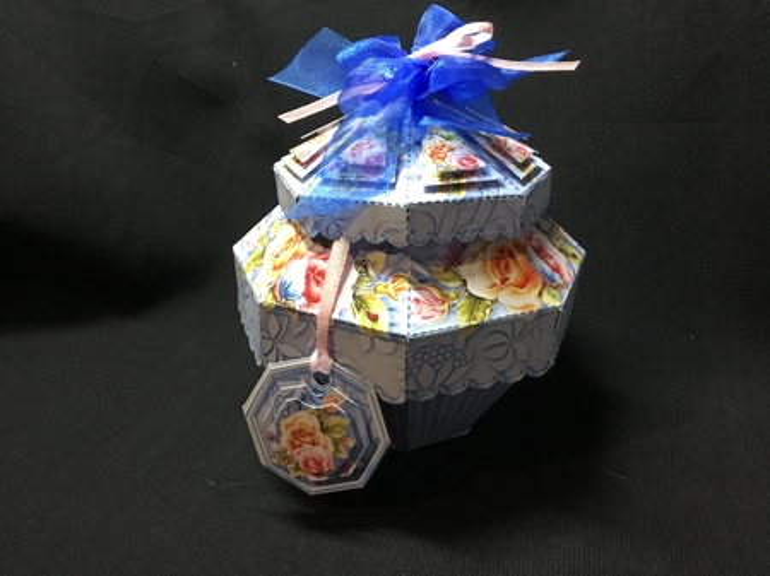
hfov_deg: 58.4
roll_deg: +1.4
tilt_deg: -24.5
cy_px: 288
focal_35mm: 31
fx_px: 689
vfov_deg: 45.4
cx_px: 385
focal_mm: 3.3
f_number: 2.4
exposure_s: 1/33
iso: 160
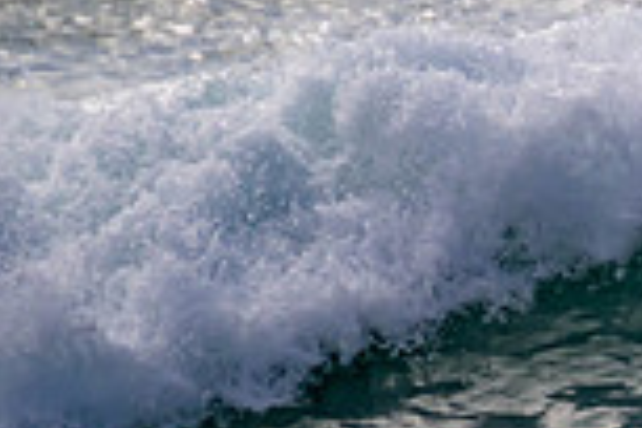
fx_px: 54049
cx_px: 1213
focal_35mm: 3031
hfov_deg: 0.7
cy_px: 195
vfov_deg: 0.5
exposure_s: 1/2000
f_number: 11
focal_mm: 800
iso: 640
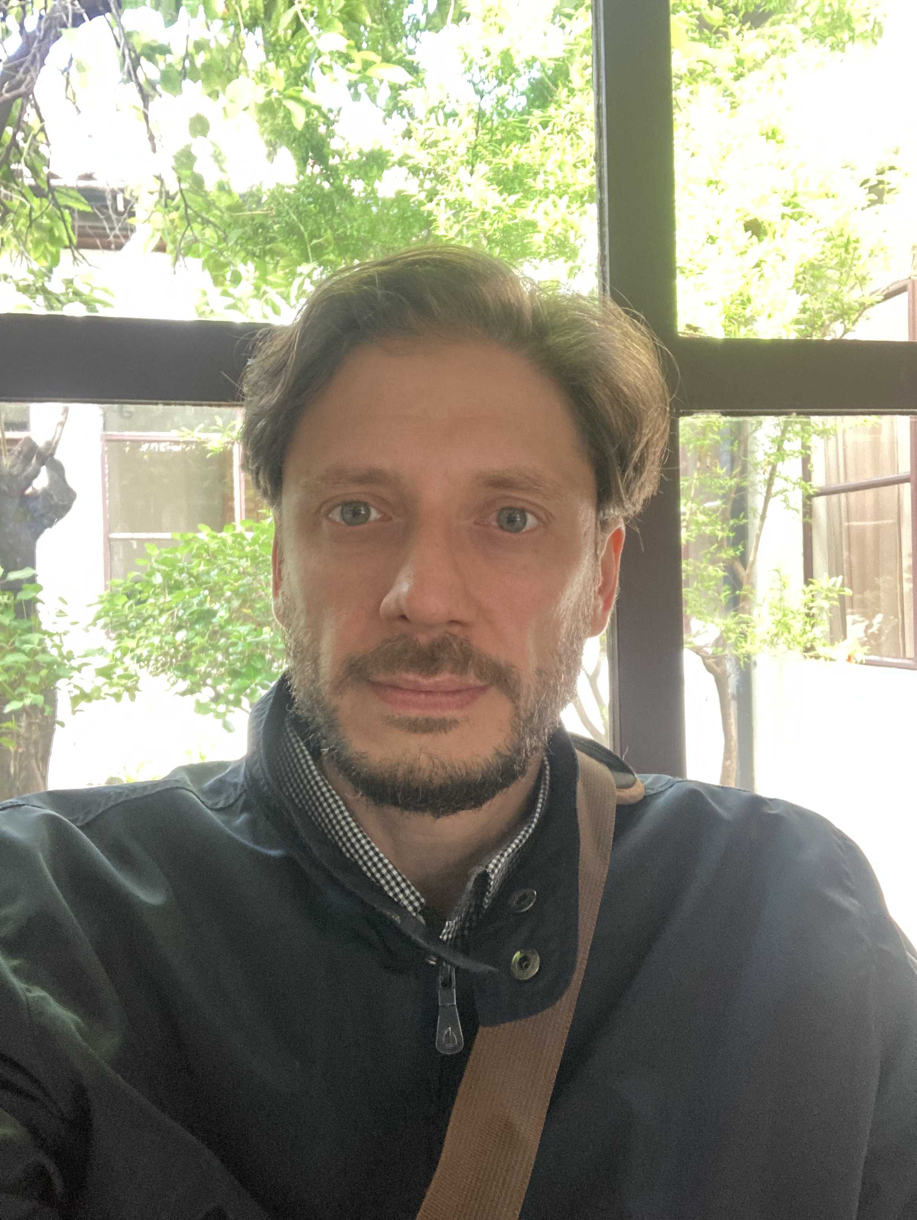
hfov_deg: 44.2
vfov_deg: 56.8
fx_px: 1129
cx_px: 458
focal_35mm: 32
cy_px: 610
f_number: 2.2
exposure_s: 1/39
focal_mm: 2.87
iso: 320
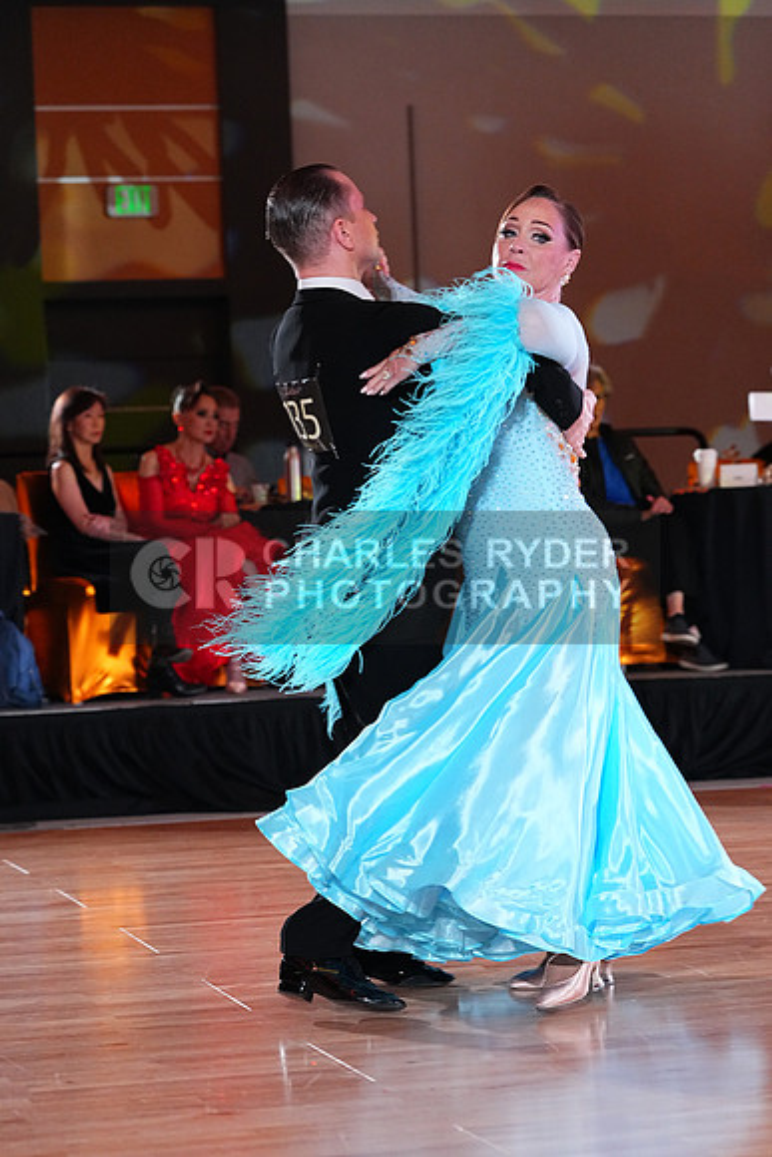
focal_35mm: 98
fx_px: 3150
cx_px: 386
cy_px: 578
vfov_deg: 20.8
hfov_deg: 14.0
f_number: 4.5
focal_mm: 98
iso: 5000
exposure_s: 1/400
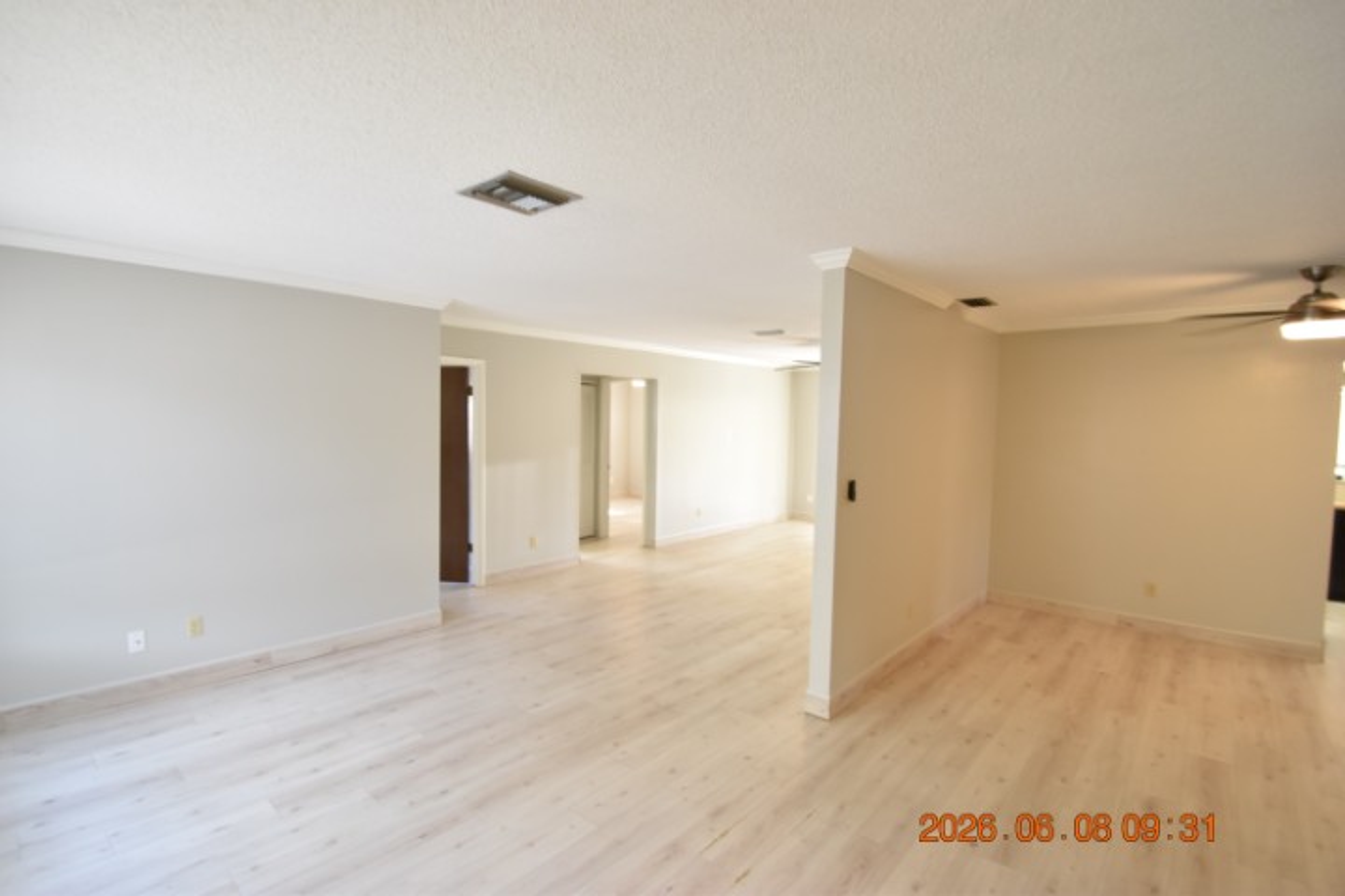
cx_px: 672
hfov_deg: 95.0
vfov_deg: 72.1
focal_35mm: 16
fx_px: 616
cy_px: 448
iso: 800
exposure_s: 1/30
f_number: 3.5
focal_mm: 11
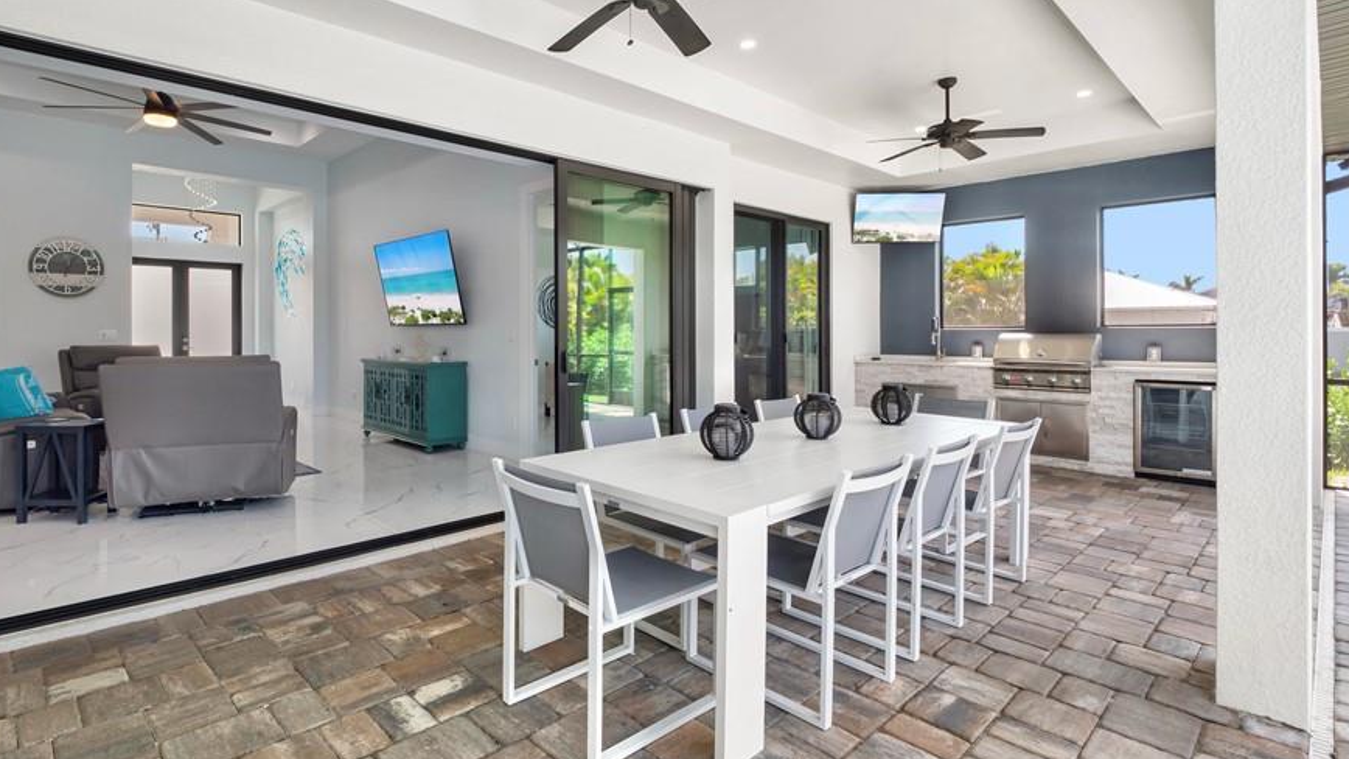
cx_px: 605
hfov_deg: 92.3
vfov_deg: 60.9
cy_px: 342
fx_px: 644
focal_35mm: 18
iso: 200
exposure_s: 1/25
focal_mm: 7
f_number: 7.1
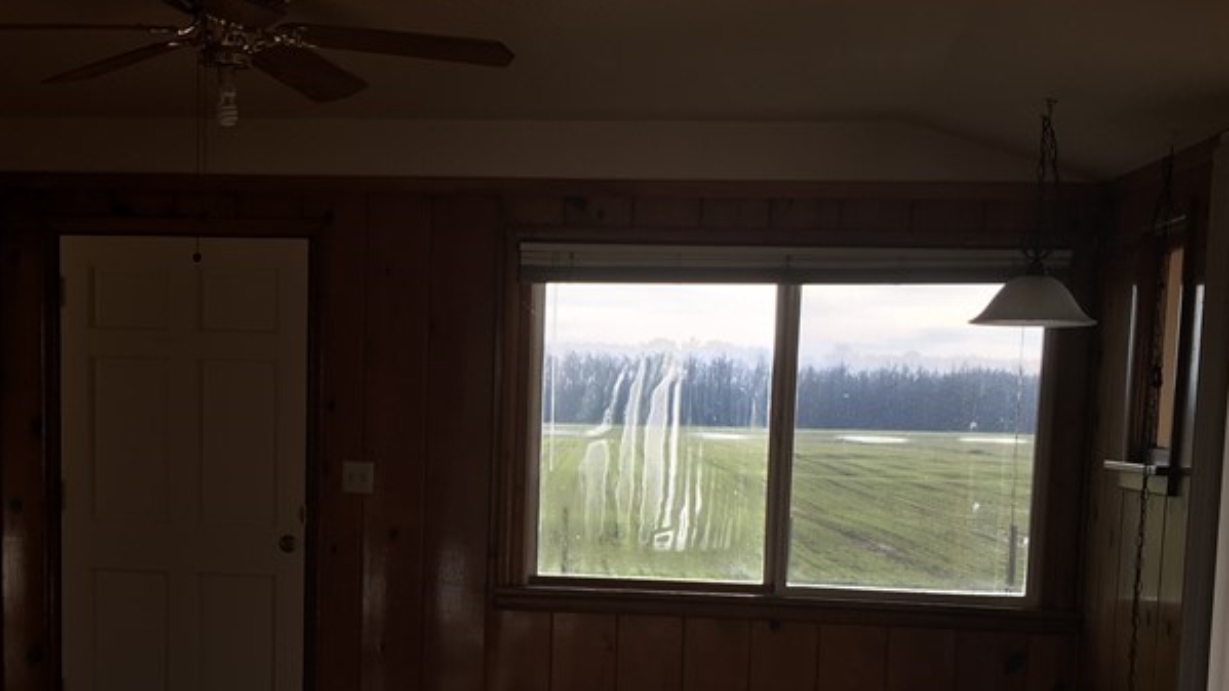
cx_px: 419
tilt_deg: -7.0
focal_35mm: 54
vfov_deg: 21.8
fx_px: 1760
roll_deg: +0.1
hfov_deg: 38.1
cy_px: 597
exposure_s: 1/379
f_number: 2.2
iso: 25
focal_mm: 4.15
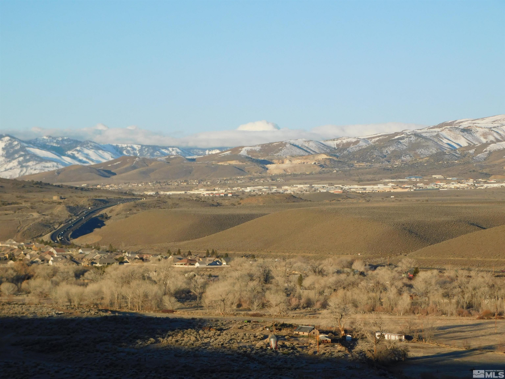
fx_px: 1678
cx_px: 252
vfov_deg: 12.9
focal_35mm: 115
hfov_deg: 17.1
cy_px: 190
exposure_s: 1/500
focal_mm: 20.3
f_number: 4.8
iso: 125
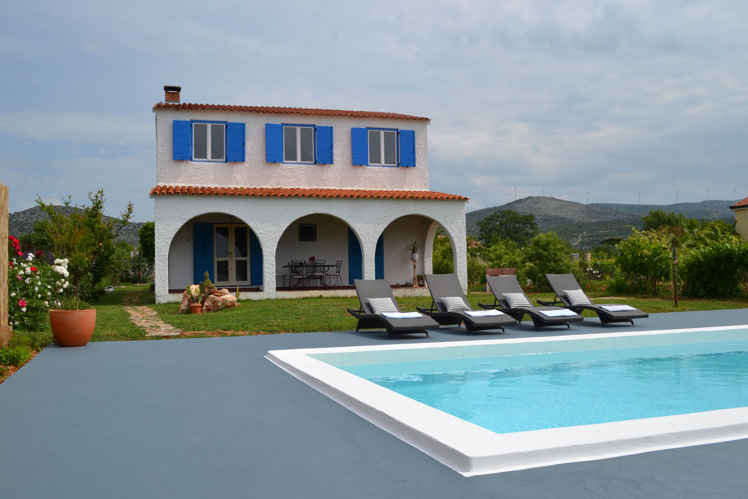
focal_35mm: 33
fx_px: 686
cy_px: 250
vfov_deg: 40.0
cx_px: 374
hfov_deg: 57.2
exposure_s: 1/320
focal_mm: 22
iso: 100
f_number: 9
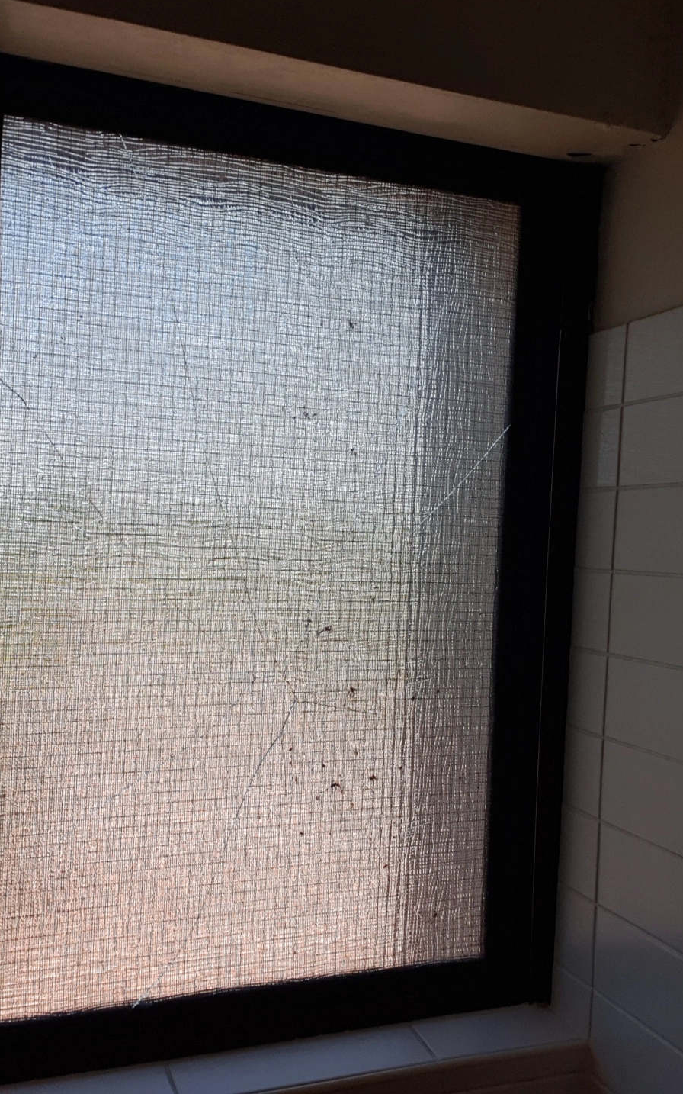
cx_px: 313
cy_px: 545
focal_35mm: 33
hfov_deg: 38.3
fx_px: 983
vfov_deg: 58.1
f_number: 1.7
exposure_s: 1/434
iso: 40
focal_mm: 2.92
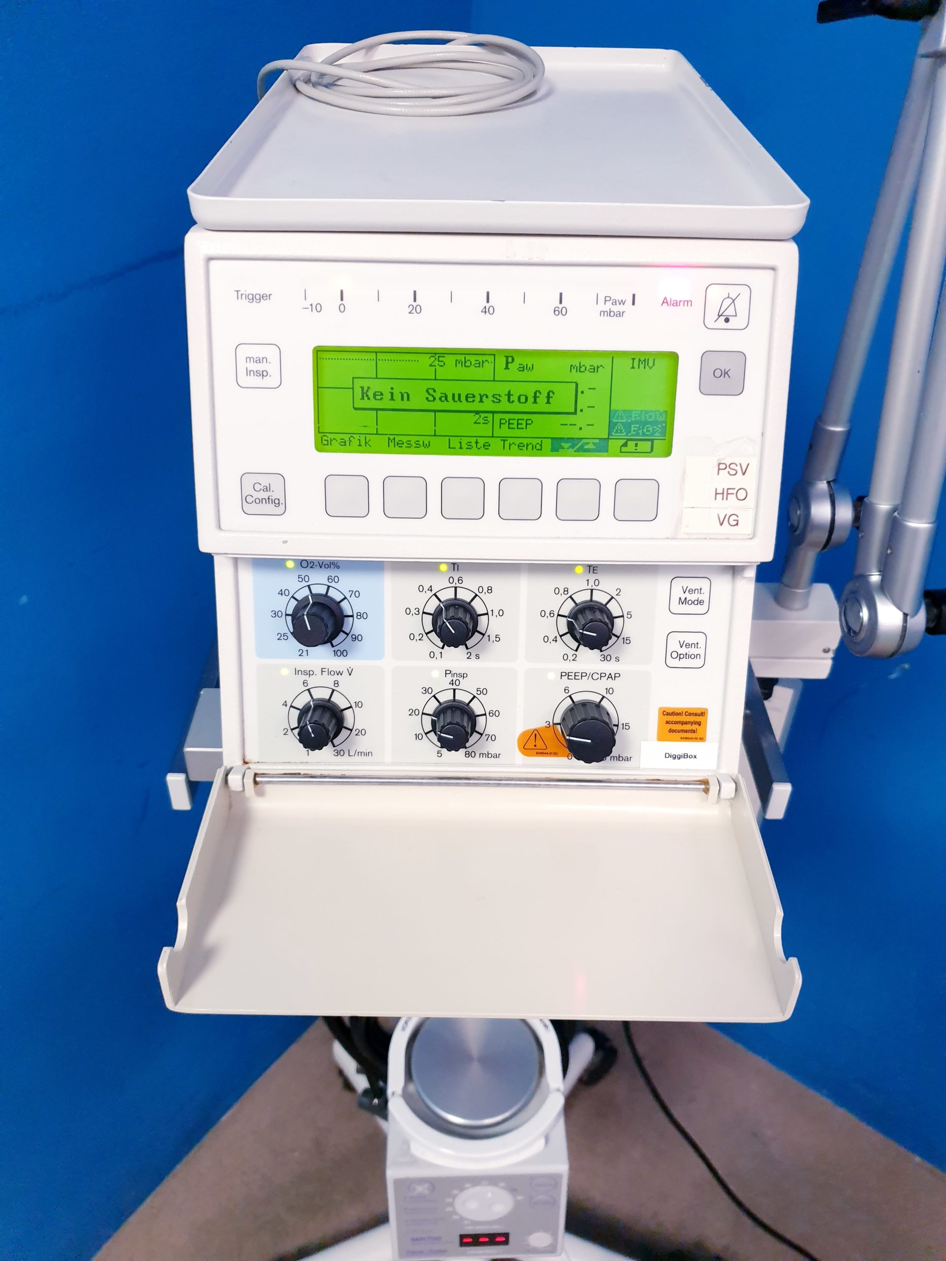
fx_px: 947
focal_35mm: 26
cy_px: 630
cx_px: 473
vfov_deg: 67.3
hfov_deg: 53.1
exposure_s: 1/50
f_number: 1.5
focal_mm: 4.3
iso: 250
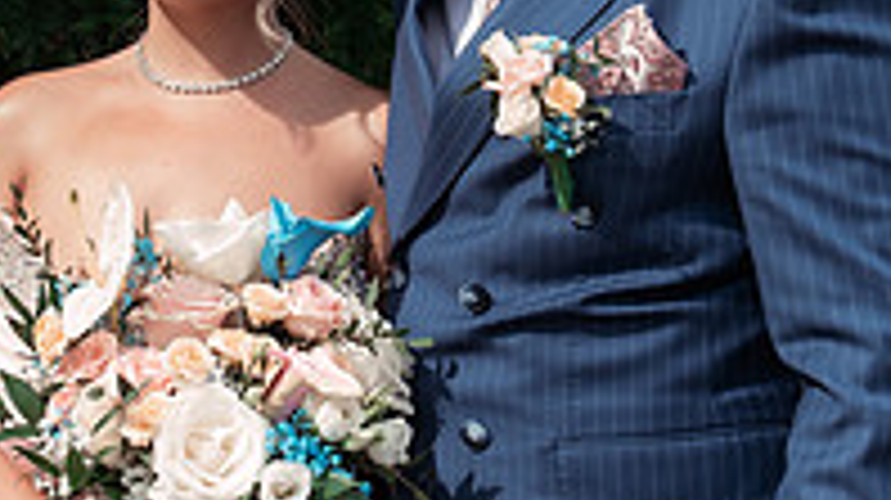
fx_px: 2526
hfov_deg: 19.8
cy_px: 171
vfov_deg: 11.3
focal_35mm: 107
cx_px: 170
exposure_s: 1/400
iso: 400
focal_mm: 30
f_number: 7.1
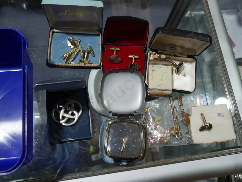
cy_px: 91
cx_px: 121
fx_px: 252
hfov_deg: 51.4
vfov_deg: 39.7
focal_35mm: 36
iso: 200
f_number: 4
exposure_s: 1/80
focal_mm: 18
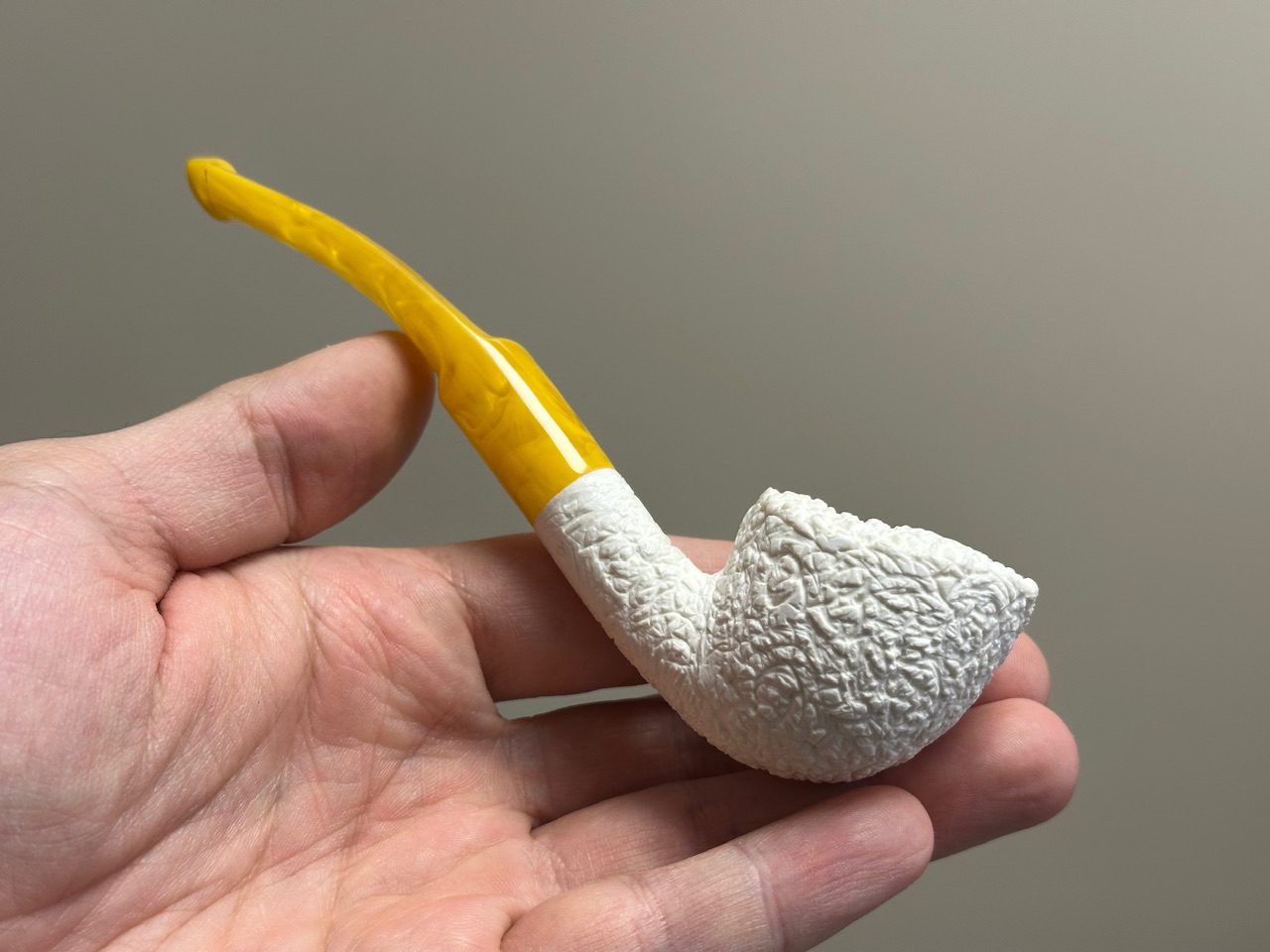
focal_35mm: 48
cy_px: 476
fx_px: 1761
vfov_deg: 30.3
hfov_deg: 39.7
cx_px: 635
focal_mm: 6.86
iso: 80
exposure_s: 1/120
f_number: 1.78
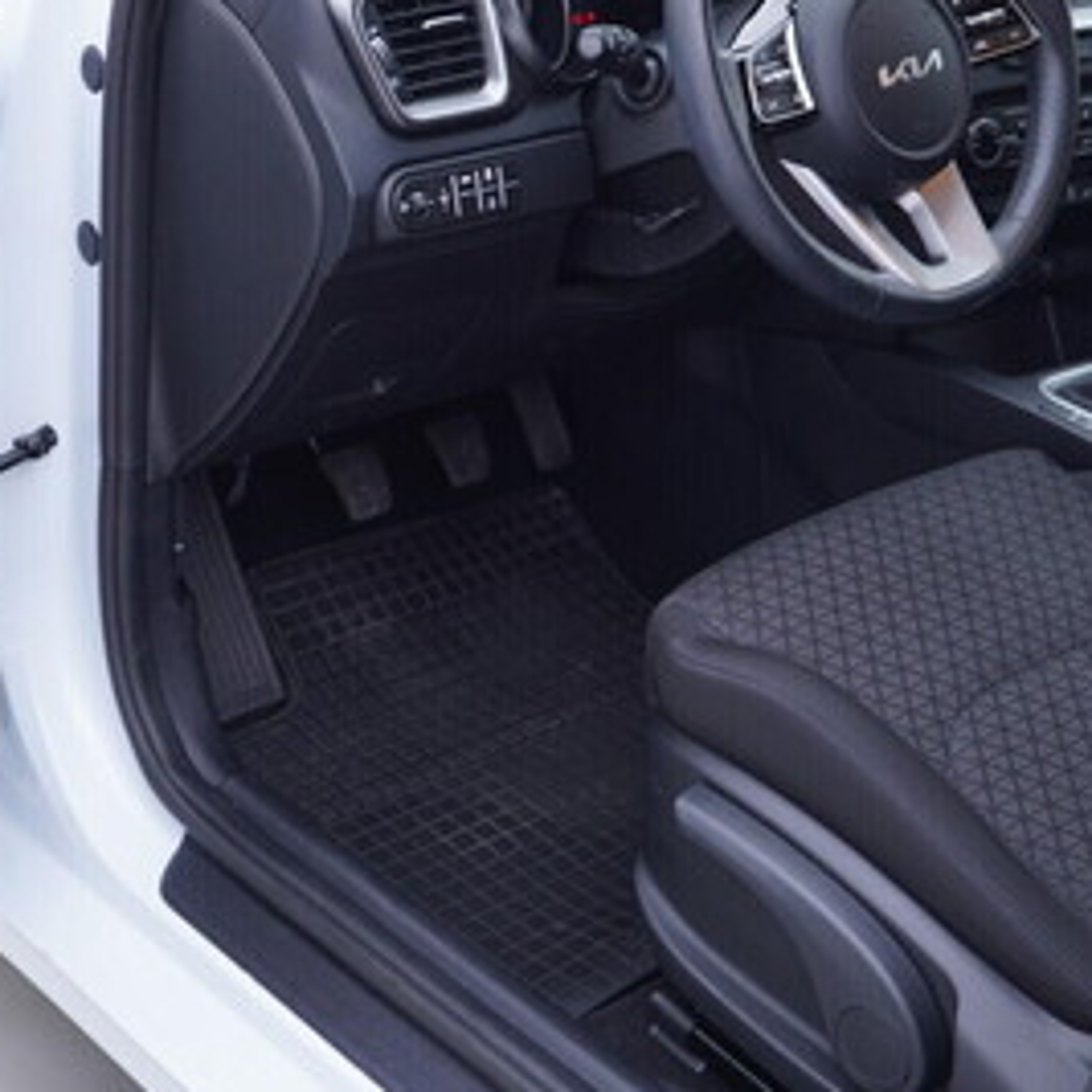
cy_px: 386
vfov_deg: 27.2
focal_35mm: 63
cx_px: 344
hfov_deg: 27.1
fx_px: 2248
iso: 125
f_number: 3.2
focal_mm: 24
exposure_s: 1/40
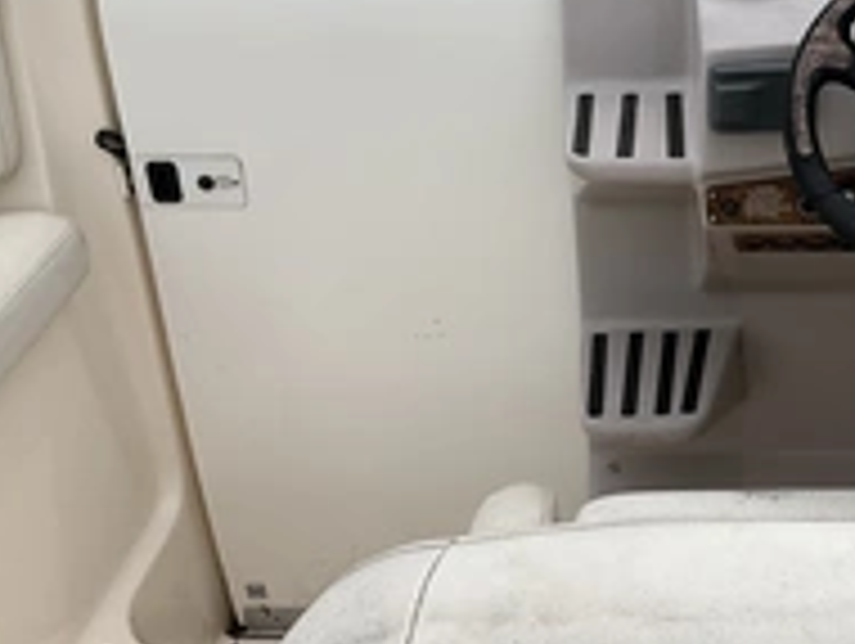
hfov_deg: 29.2
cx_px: 886
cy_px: 104
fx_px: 1509
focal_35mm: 61
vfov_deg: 23.6
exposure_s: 1/2538
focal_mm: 3
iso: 25
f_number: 1.8
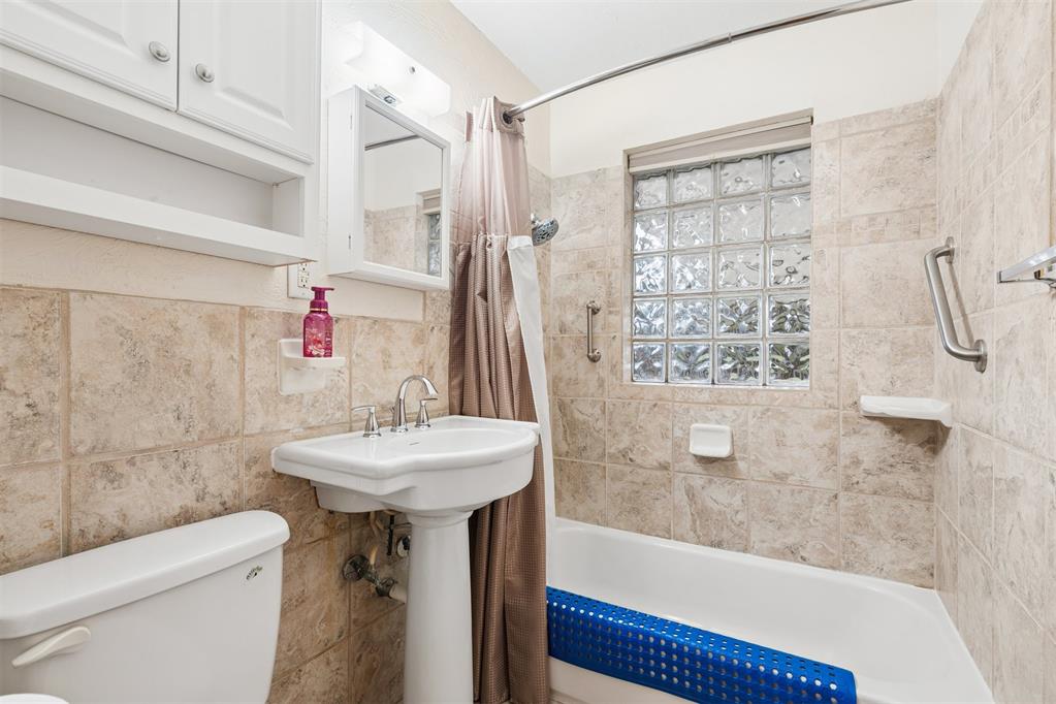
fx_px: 469
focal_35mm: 16
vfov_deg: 73.7
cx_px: 528
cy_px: 352
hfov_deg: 96.7
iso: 200
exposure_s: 1/8
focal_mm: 16
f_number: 8
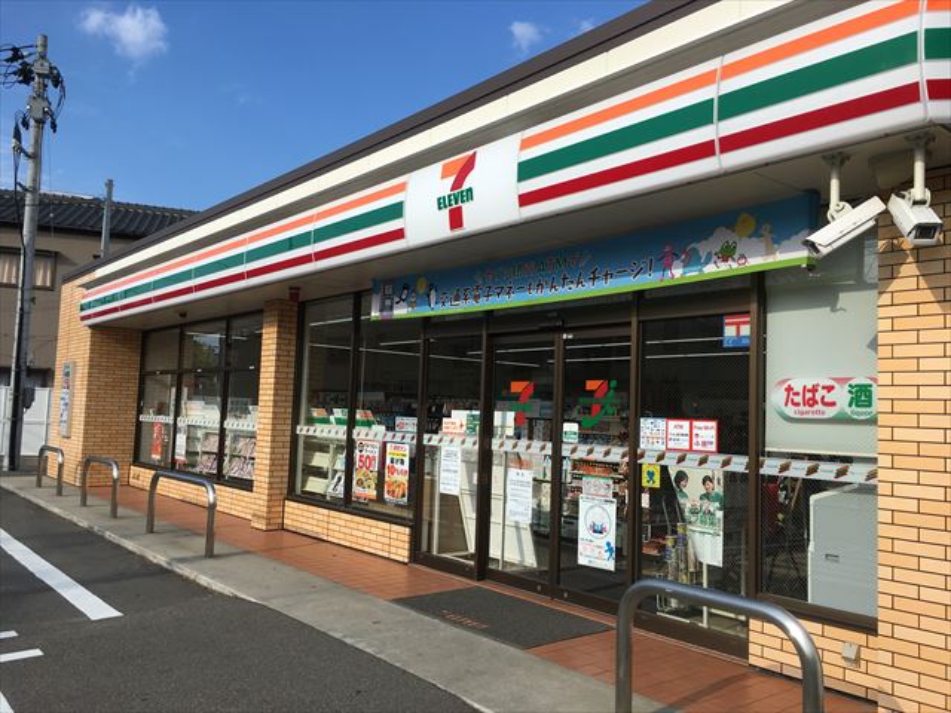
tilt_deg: +4.2
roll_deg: -3.1
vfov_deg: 48.2
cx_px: 476
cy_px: 356
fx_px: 797
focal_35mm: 29
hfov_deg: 61.7
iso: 25
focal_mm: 4.15
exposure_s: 1/1374
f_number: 2.2
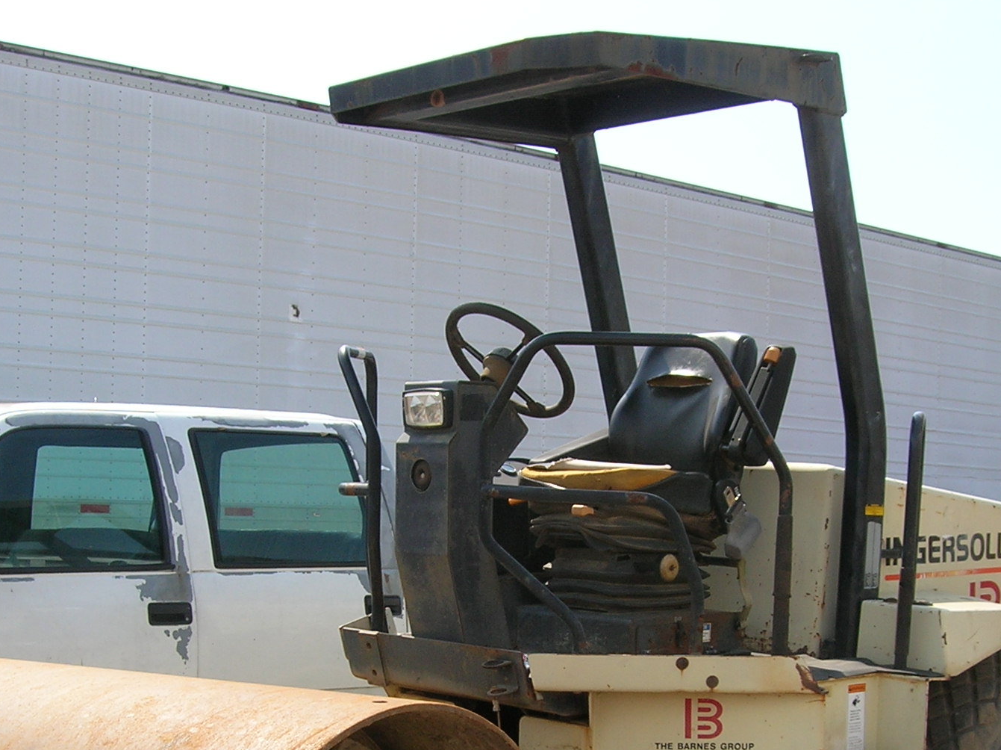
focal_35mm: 58
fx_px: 1676
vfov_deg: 24.8
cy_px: 611
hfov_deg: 33.3
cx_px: 511
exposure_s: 1/268
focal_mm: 5.7
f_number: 4.9
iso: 50
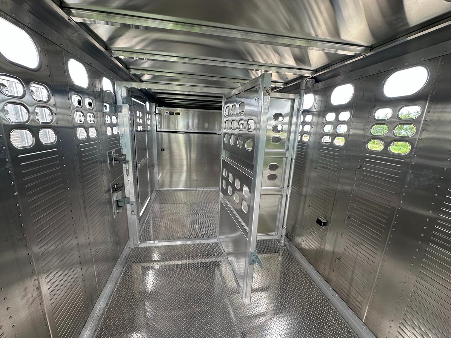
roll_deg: -2.6
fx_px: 195
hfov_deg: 98.2
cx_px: 223
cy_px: 177
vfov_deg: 81.7
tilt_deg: -14.1
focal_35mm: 15
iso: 64
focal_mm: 2.22
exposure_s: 1/99
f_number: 2.2
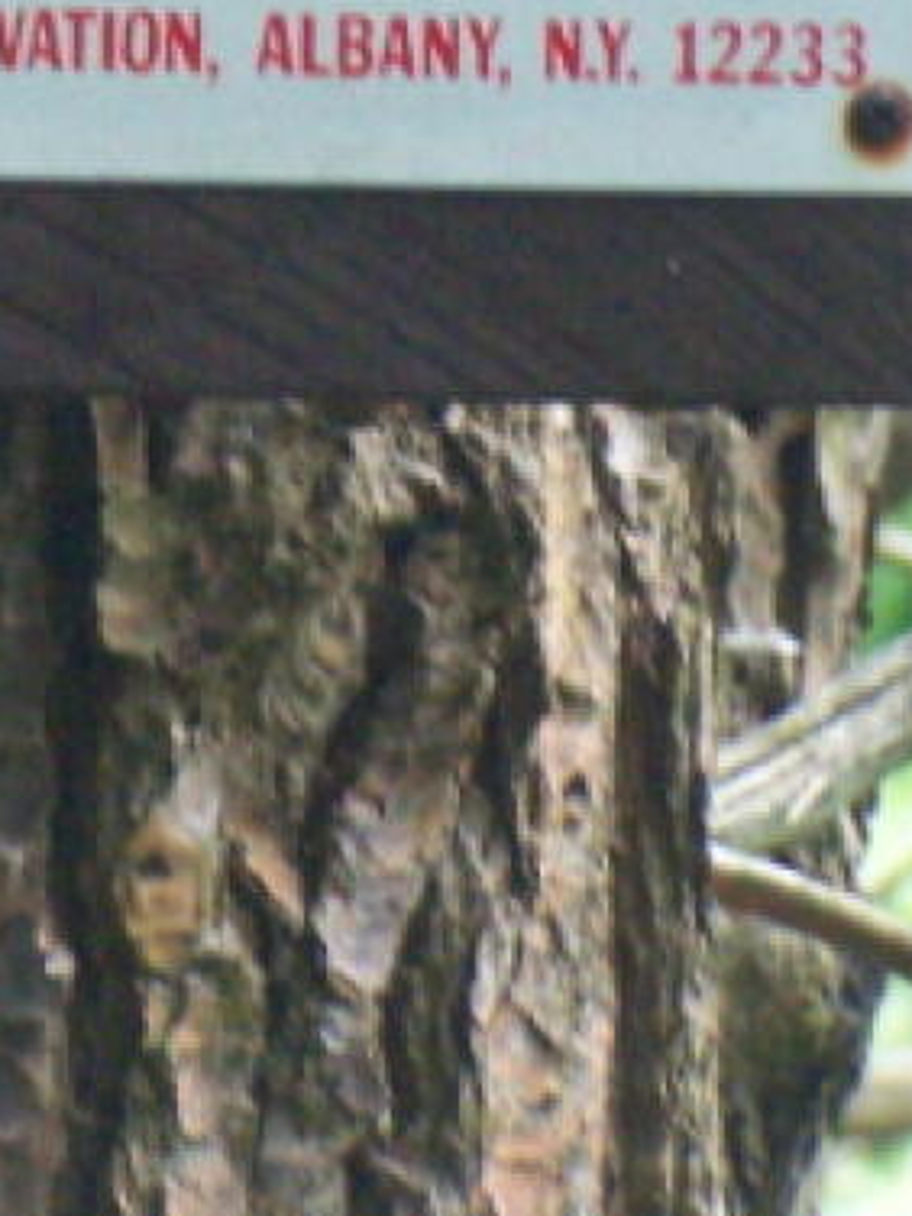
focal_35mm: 504
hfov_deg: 2.9
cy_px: -952
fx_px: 17705
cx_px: -317
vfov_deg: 3.9
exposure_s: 1/60
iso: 400
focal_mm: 23.1
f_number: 3.2
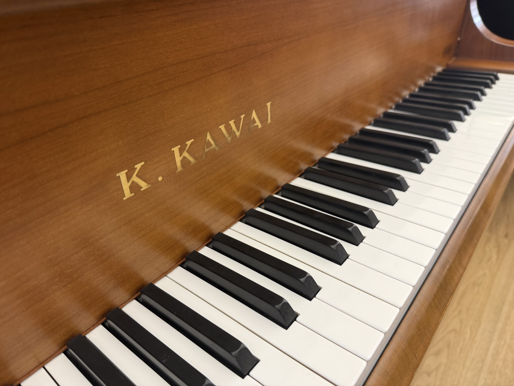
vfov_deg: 56.8
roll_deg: +3.1
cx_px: 257
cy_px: 193
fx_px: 356
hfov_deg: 71.6
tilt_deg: -32.5
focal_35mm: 24
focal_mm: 6.76
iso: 160
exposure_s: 1/50
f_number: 1.78
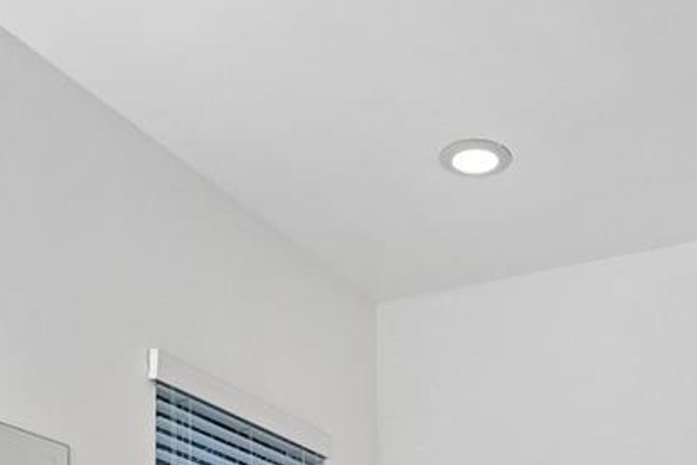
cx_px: 453
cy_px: 775
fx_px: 1123
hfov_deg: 34.2
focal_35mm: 58
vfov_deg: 19.2
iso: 200
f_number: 8
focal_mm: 15
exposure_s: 1/15
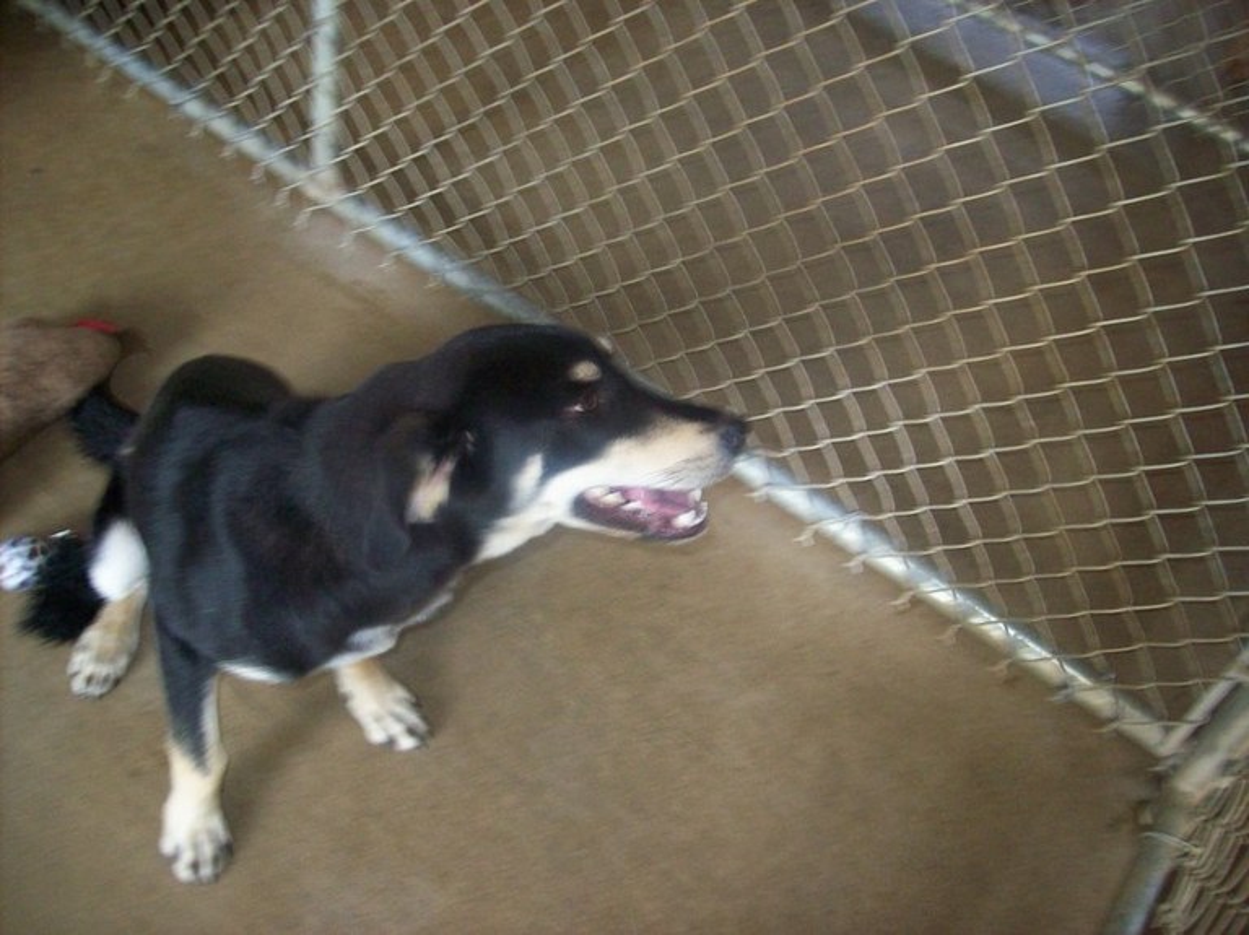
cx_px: 624
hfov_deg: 51.4
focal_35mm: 36
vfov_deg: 39.6
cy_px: 468
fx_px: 1298
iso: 200
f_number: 2.7
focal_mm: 6
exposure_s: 1/64
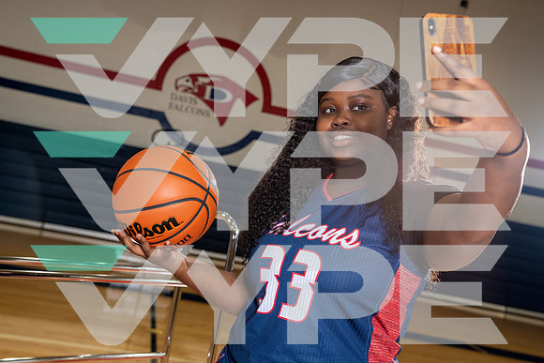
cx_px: 272
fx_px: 771
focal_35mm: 51
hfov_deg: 38.9
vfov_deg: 26.5
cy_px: 182
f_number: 5.6
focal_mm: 51
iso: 800
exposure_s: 1/250
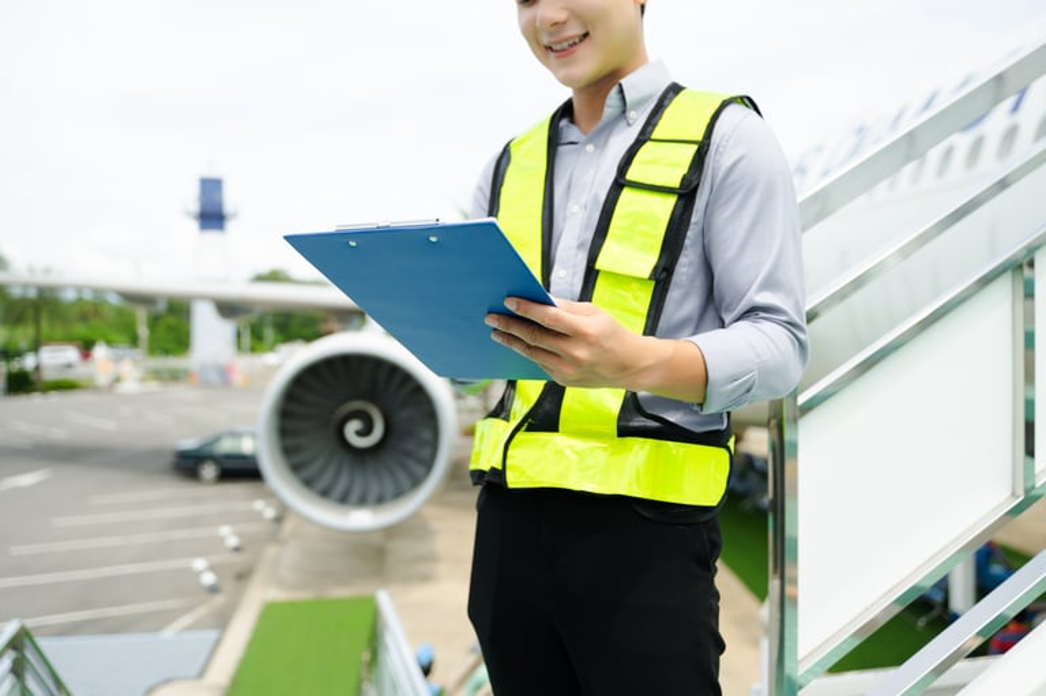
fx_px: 944
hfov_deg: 58.0
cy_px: 348
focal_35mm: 32
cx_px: 523
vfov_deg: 40.5
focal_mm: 32.5
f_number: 2.8
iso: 64
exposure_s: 1/640
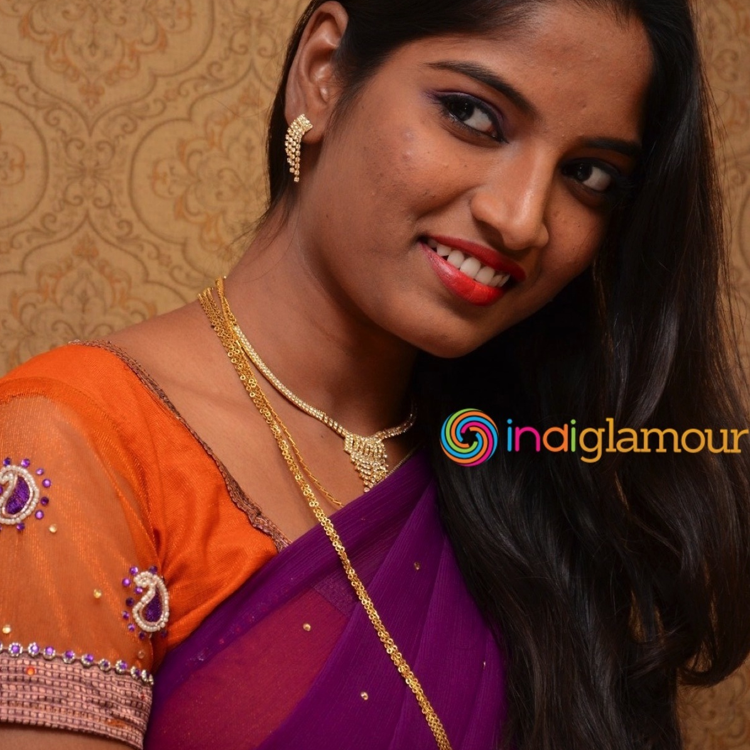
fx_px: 4967
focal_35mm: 203
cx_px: 374
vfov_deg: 8.6
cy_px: 338
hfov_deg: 8.6
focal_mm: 105
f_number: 5.6
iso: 1250
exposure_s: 1/125
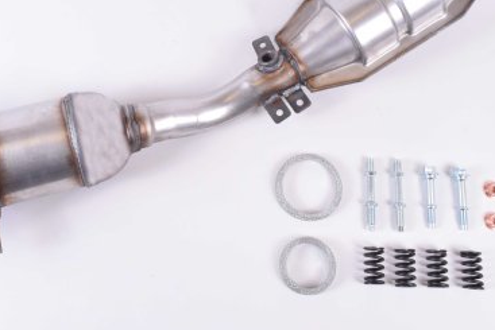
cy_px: 95
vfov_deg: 30.2
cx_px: 205
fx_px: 605
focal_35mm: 44
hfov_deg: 44.3
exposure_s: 1/50
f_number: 16
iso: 400
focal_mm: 18
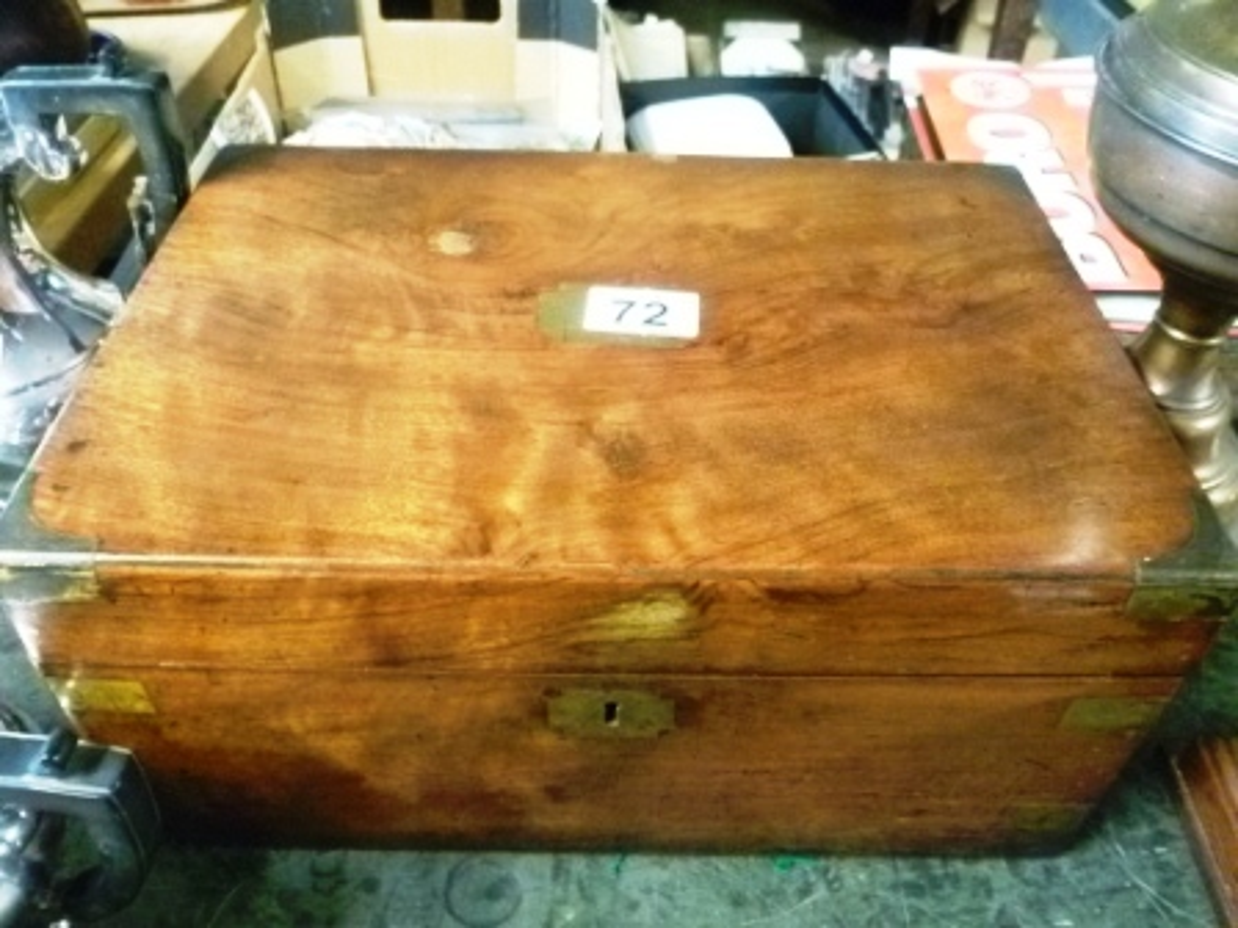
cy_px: 464
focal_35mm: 28
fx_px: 1001
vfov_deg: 49.7
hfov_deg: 63.4
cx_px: 619
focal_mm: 5
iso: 800
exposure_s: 1/15
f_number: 2.8
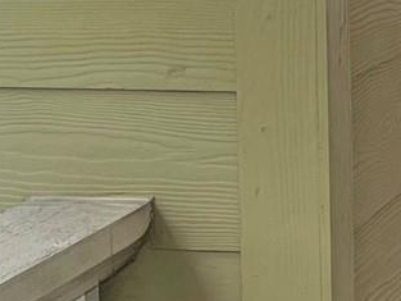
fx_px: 1970
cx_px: 770
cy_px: 60
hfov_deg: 10.7
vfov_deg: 8.7
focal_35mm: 170
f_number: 1.6
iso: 50
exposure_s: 1/493
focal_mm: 5.1
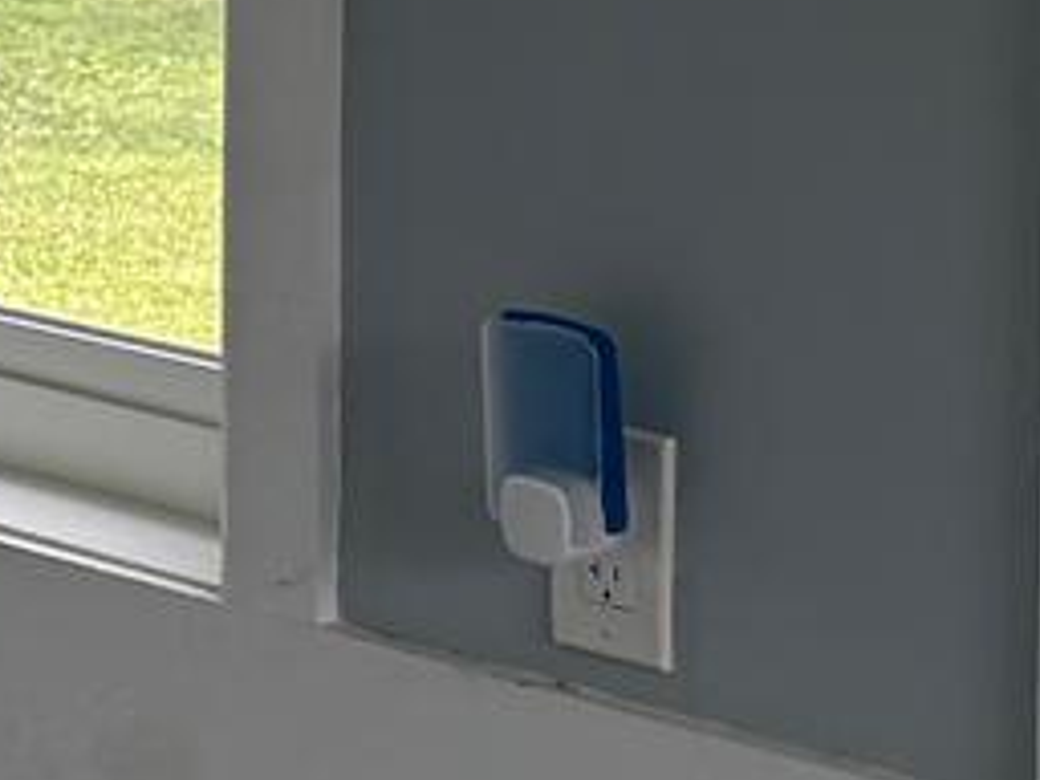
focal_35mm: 192
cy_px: -455
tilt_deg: -2.7
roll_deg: -0.2
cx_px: -1361
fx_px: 5768
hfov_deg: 9.3
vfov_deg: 7.6
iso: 64
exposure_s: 1/201
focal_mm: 6.76
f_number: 1.78
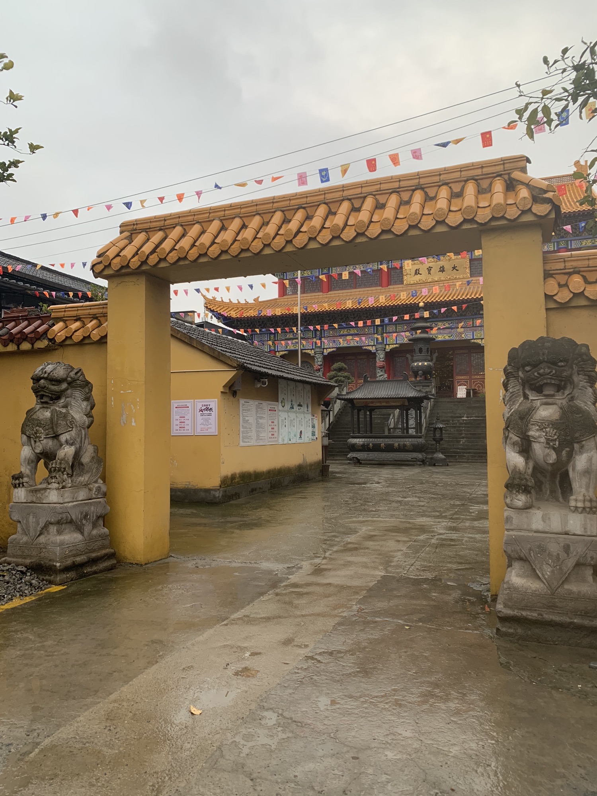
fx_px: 598
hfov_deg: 53.1
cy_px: 398
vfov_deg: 67.3
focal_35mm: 26
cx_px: 298
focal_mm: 4.25
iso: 40
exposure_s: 1/121
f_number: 1.8
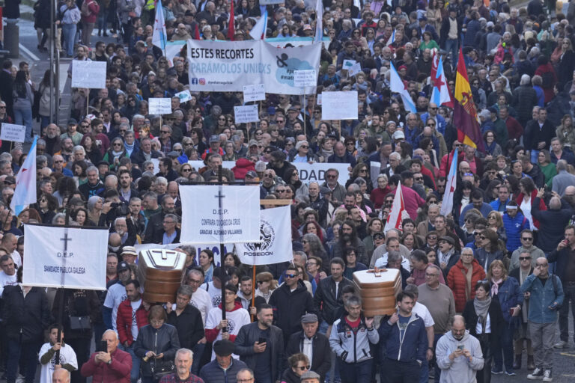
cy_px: 192
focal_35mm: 200
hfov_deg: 10.3
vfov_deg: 6.9
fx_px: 3194
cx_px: 288
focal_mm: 200
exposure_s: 1/400
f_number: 7.1
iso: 800
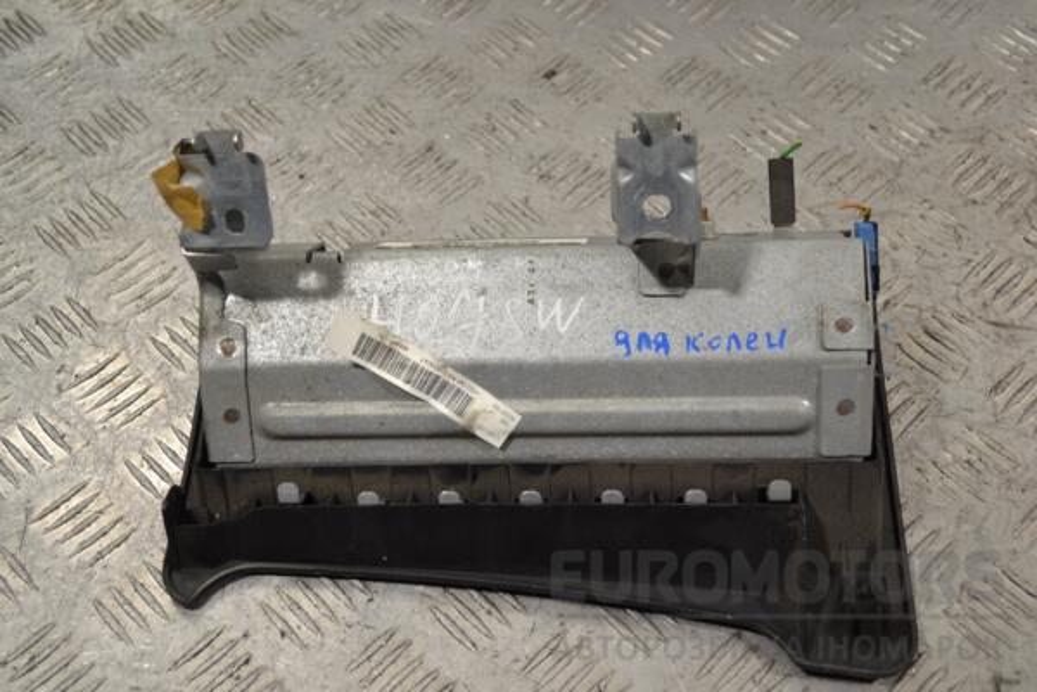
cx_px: 518
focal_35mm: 48
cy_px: 346
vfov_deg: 28.1
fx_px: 1383
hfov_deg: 41.1
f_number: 4.8
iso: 100
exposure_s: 1/30
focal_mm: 32
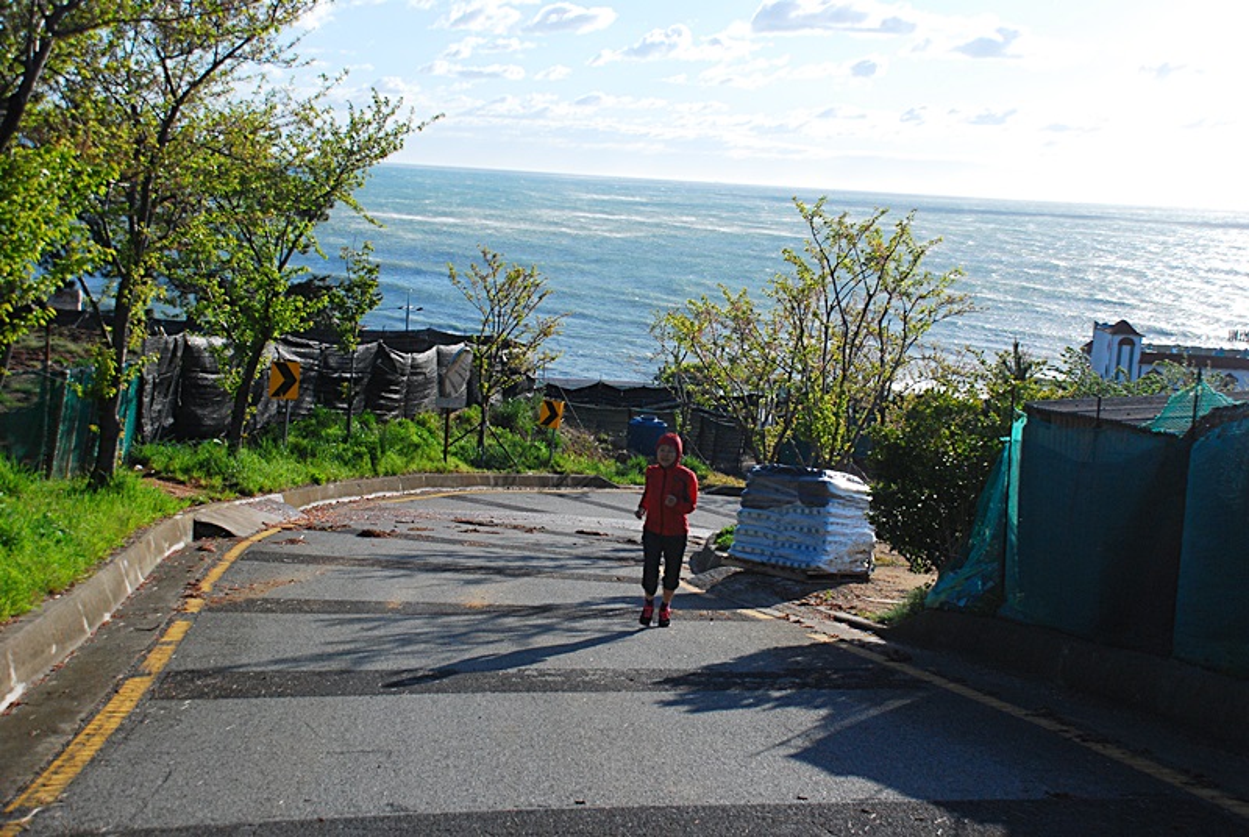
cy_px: 418
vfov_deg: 29.0
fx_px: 1616
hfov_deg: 42.3
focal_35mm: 46
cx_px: 624
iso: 400
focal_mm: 31
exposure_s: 1/1250
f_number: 6.3
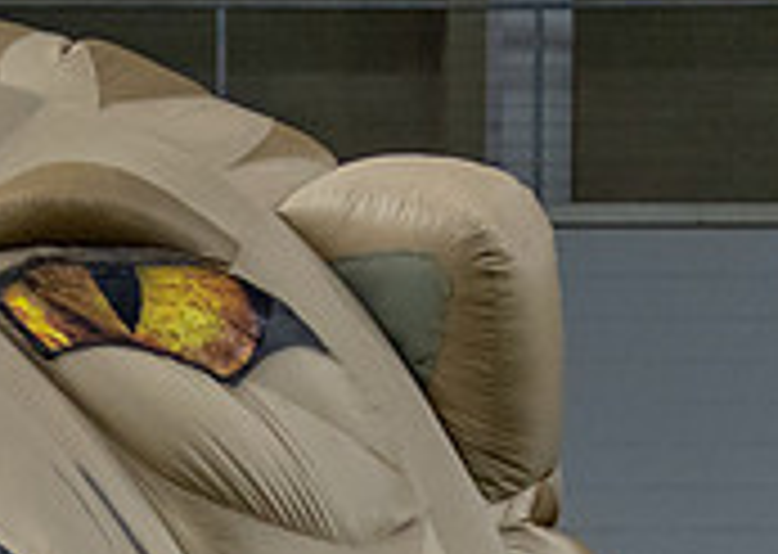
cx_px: -251
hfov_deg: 4.8
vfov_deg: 3.4
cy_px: 1151
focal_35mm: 420
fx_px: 9266
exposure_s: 1/1000
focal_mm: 70
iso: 2500
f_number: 2.8
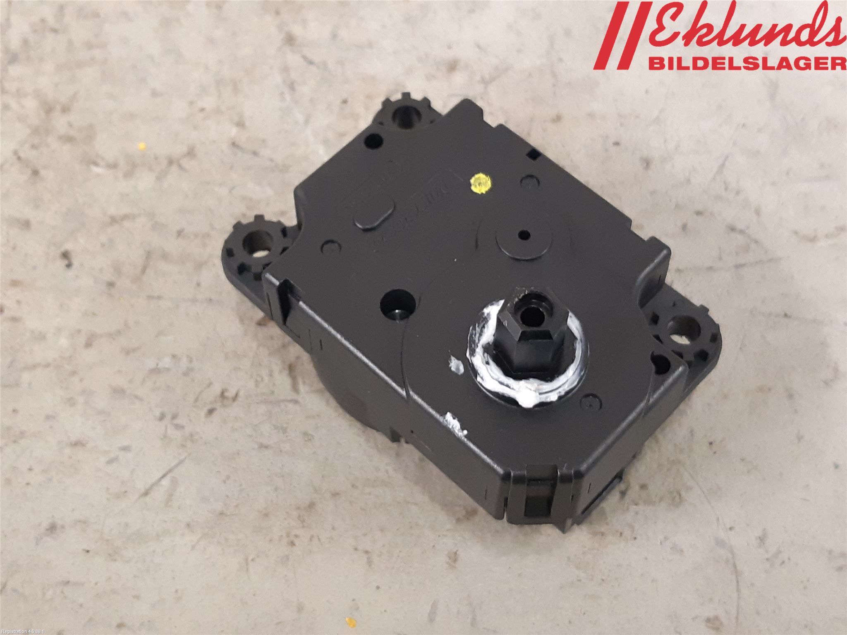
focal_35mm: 26
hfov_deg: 67.3
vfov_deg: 53.1
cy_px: 318
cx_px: 424
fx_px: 636
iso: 250
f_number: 1.7
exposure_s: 1/33
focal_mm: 3.93
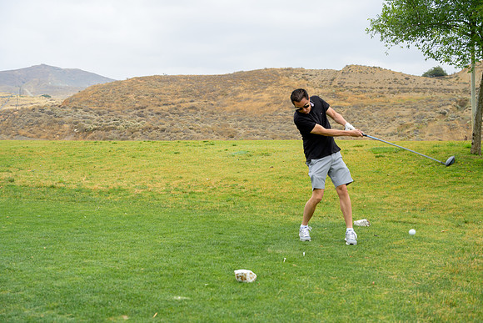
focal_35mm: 54
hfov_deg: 36.9
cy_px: 162
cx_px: 242
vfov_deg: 25.1
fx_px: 725
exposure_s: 1/2500
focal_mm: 54
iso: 800
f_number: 4
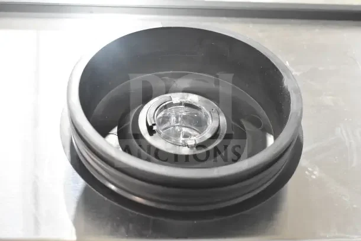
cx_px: 180
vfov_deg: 23.8
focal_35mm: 57
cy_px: 120
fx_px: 572
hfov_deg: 35.0
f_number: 5.6
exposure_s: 1/125
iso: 6400
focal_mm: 38
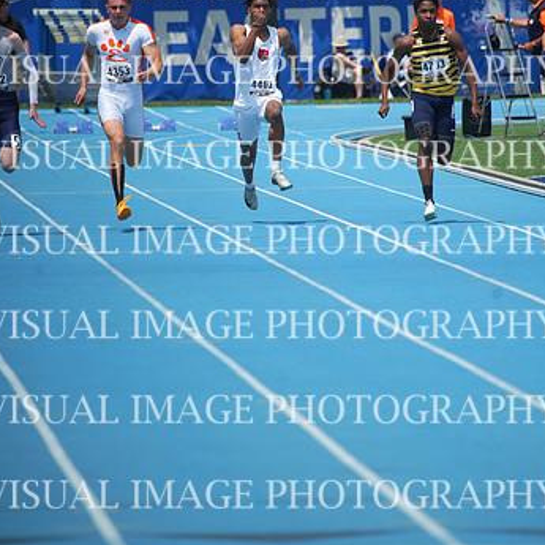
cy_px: 112
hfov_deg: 3.1
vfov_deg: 3.1
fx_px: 10171
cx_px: 255
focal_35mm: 571
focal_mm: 400
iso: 400
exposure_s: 1/2500
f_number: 5.6
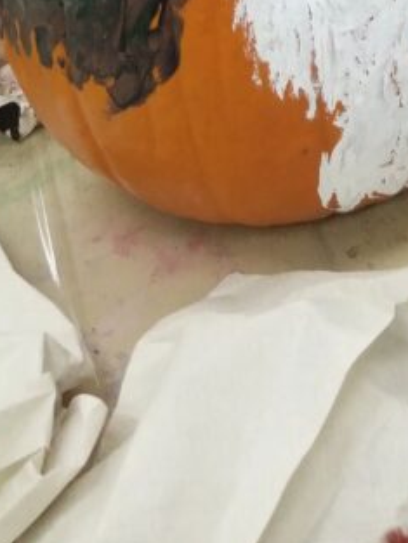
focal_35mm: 85
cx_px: 592
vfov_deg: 20.5
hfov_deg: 16.1
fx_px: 1335
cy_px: -212
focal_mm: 4.25
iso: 200
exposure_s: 1/60
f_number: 1.7
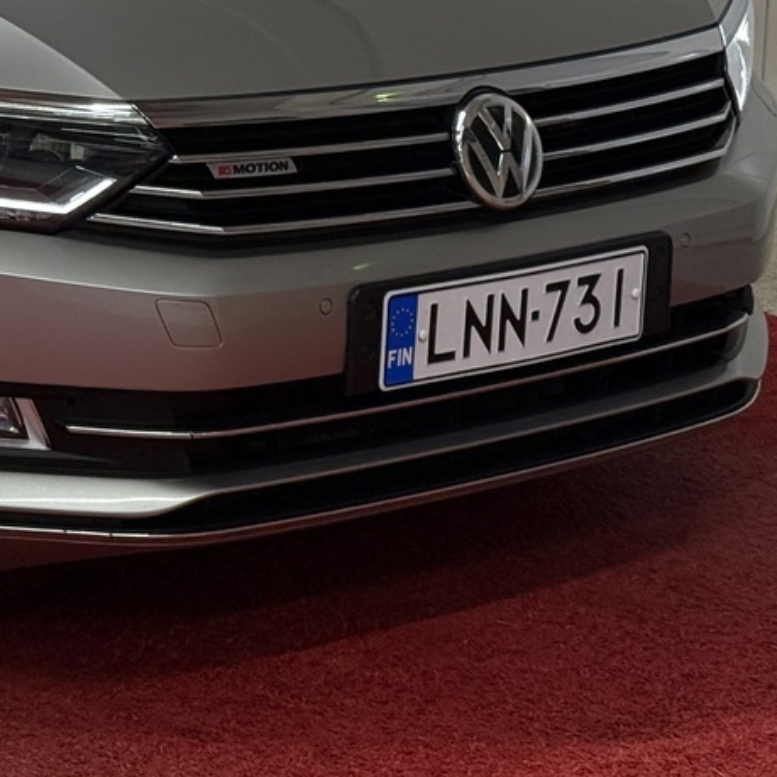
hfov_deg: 12.7
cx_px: -269
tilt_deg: -8.8
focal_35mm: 133
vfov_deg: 12.9
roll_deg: -0.5
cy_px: -10
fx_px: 3378
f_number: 1.78
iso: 125
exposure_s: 1/246
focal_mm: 6.76
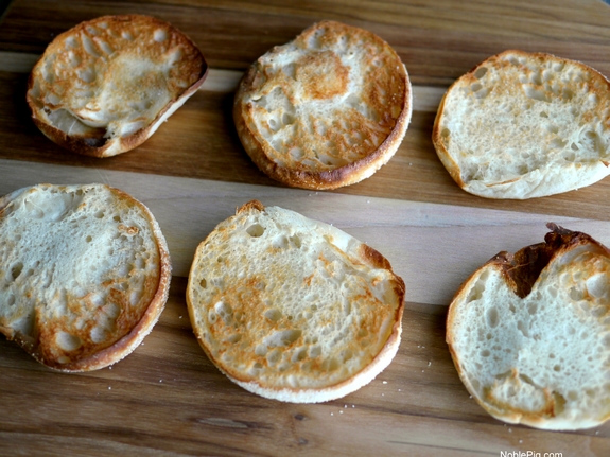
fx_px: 881
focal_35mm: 50
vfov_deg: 29.1
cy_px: 228
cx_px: 305
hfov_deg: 38.2
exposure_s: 1/250
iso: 100
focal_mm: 25
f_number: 2
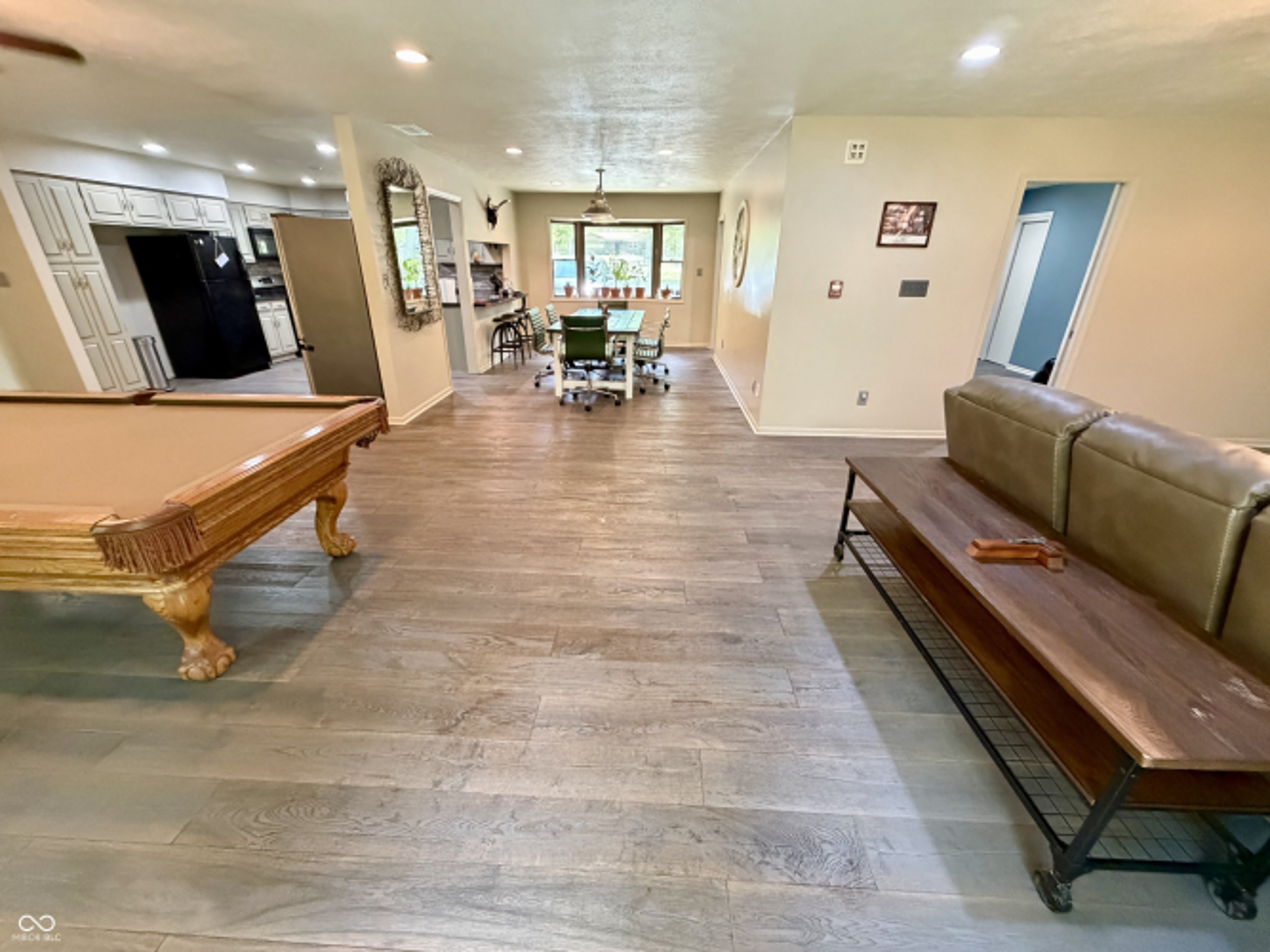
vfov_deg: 85.7
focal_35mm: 14
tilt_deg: -23.1
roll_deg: +0.3
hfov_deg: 102.1
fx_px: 514
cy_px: 476
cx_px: 635
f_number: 2.2
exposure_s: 1/60
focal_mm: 2.22
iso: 800
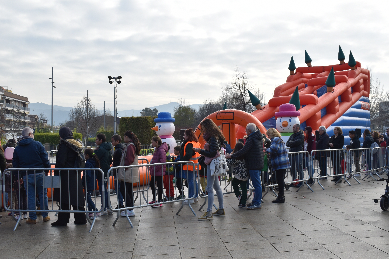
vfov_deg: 35.5
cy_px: 130
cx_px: 194
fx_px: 405
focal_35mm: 38
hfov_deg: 51.3
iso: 160
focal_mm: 25
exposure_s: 1/250
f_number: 8
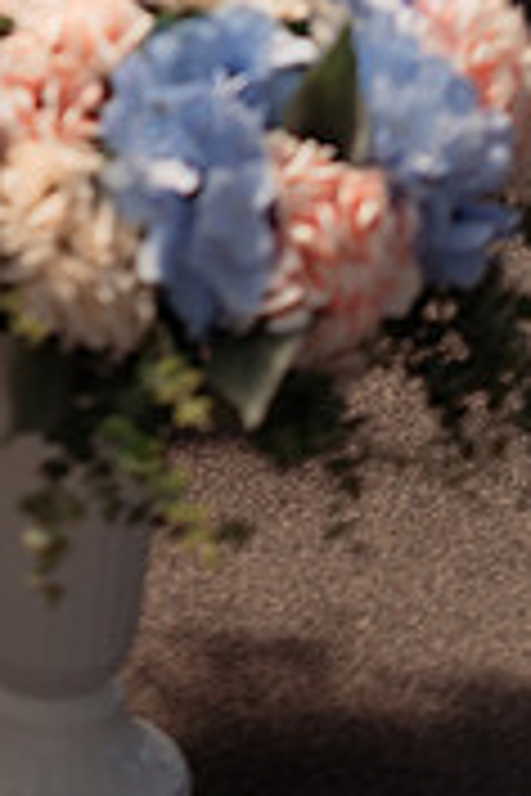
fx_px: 5066
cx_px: 58
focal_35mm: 229
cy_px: -193
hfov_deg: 6.0
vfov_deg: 8.9
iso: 200
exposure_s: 1/640
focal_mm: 90
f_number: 3.2
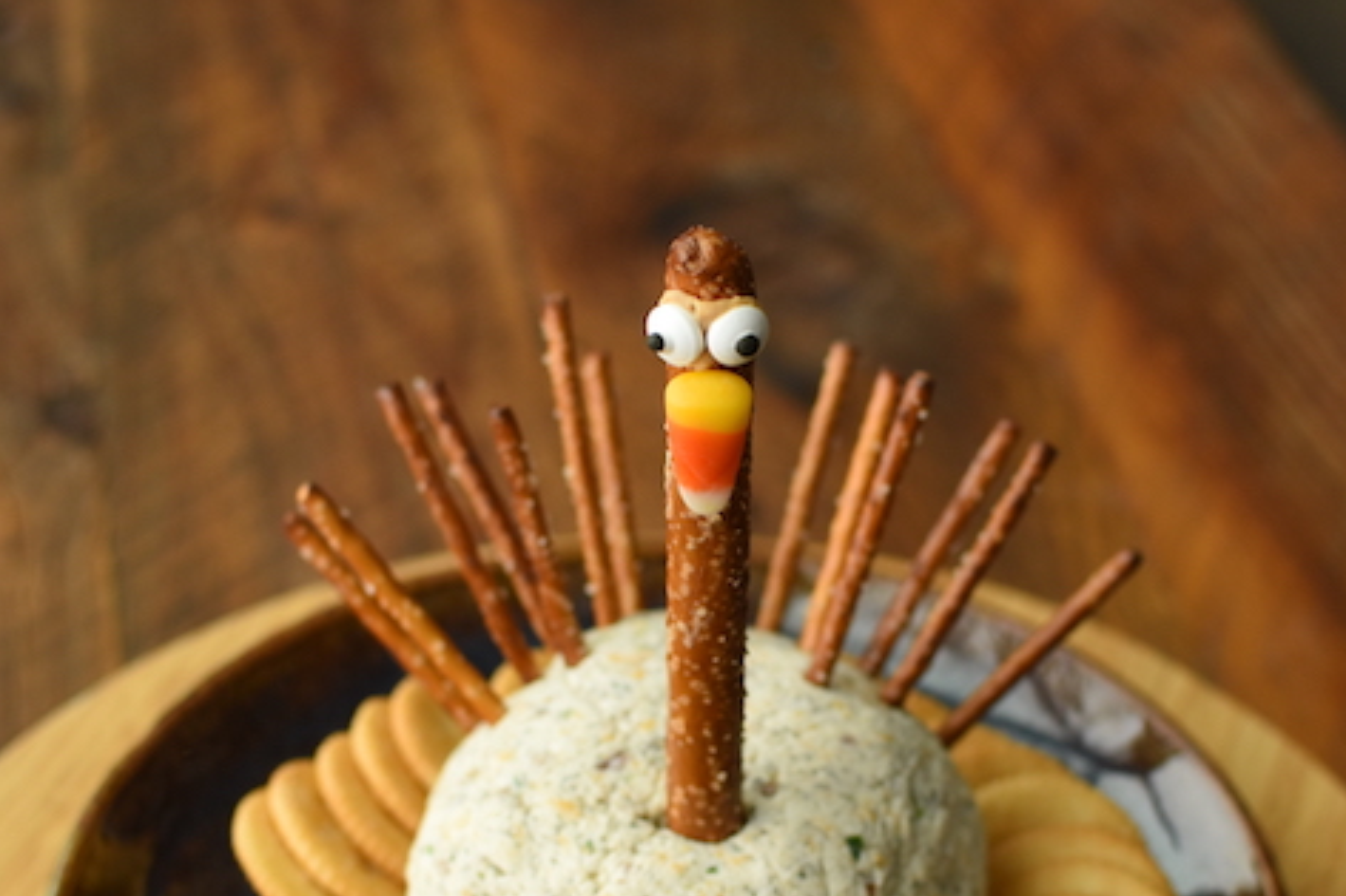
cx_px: 706
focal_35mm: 78
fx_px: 2905
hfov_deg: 26.1
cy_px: 602
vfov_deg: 17.5
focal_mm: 35
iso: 400
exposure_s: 1/320
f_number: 3.5
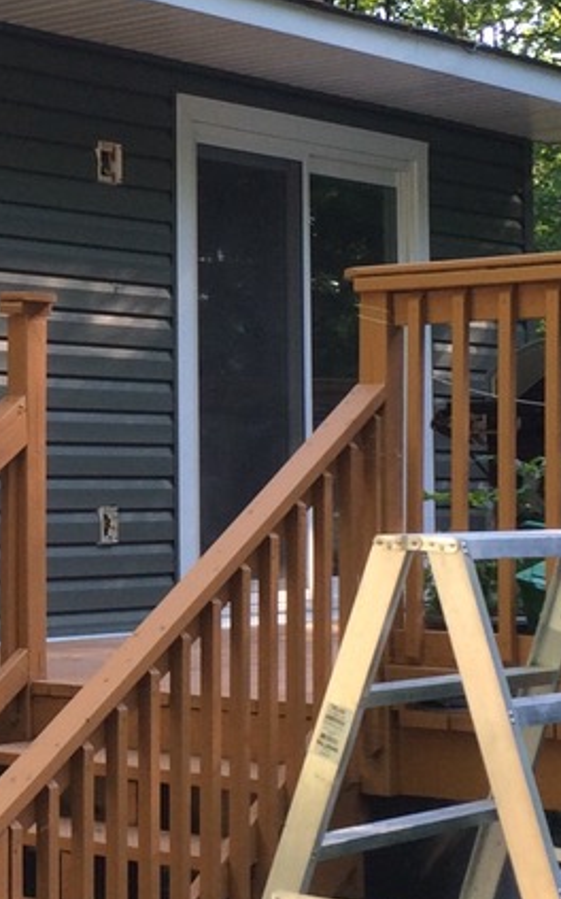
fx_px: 2277
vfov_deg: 22.2
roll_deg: -1.7
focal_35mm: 93
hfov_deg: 13.4
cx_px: -238
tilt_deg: +3.1
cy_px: 302
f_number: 2.2
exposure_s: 1/120
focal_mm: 4.15
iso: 40
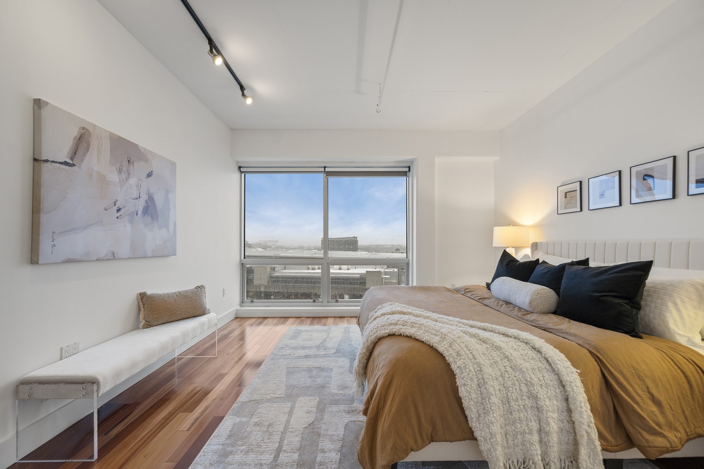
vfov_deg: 81.2
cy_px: 234
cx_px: 352
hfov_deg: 104.3
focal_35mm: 14
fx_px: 274
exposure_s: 1/5
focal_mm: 14
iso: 100
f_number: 7.1
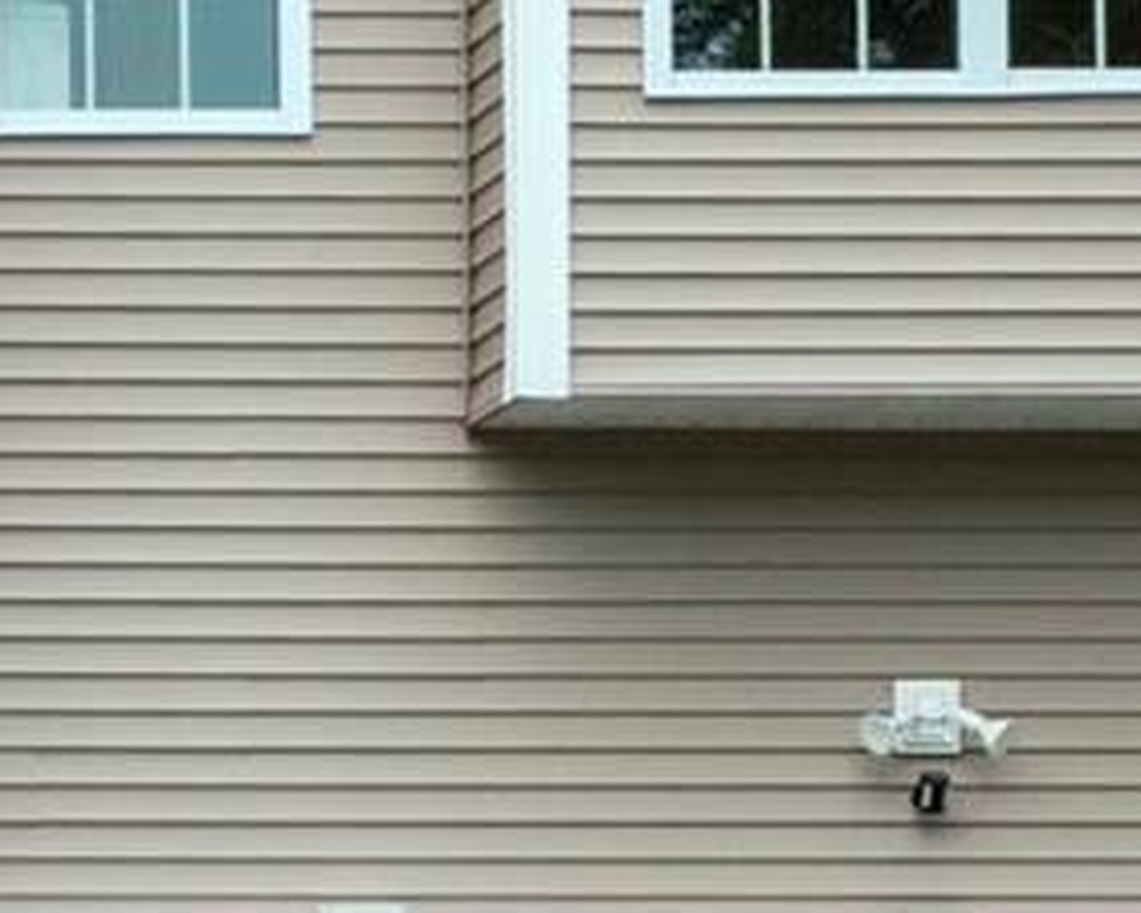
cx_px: -1243
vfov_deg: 6.4
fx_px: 8105
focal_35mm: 240
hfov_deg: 7.7
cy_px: -161
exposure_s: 1/200
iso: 400
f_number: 9
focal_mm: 35
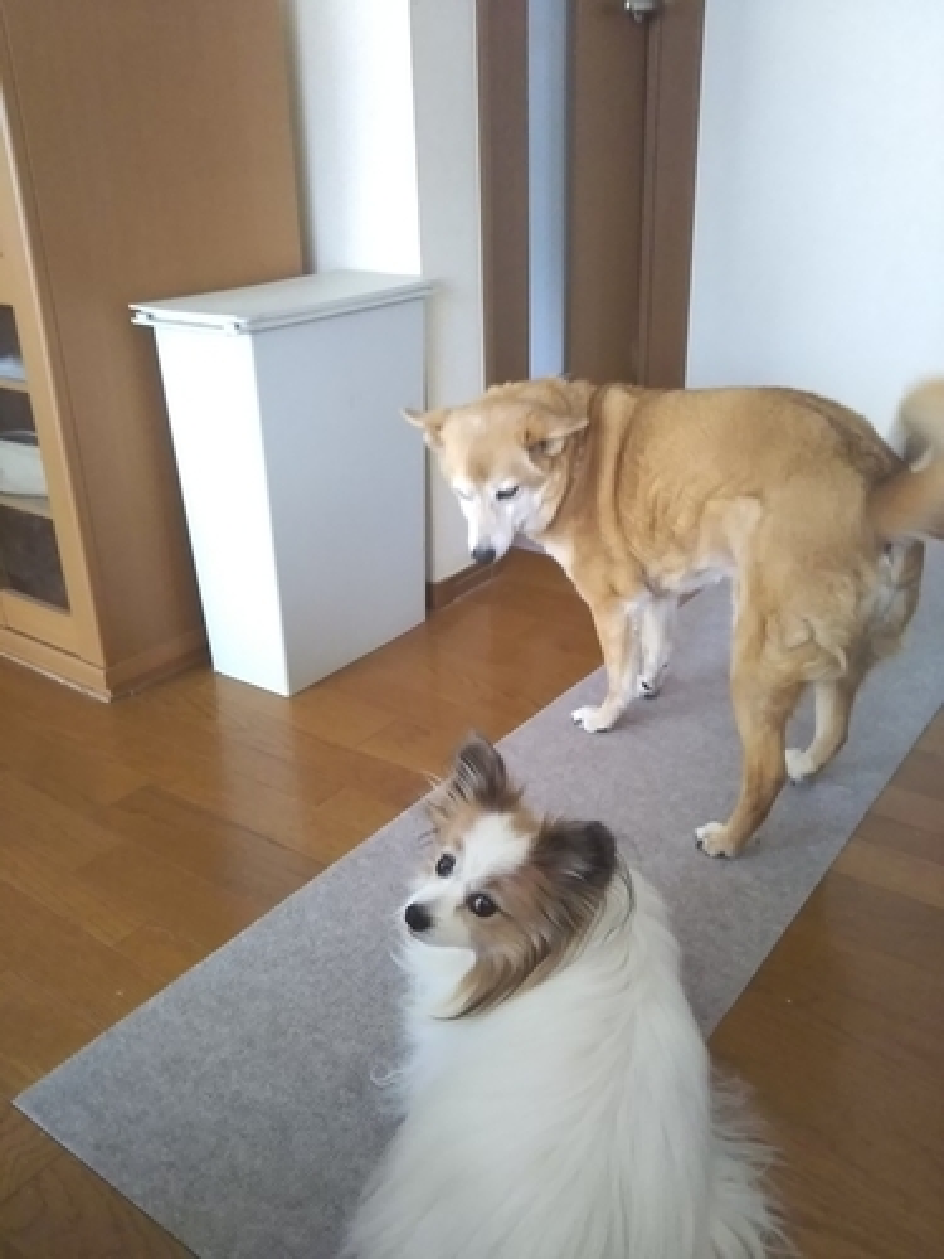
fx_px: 1091
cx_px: 472
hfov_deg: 46.8
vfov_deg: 60.0
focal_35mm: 30
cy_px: 630
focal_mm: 4
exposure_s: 1/30
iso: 640
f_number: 2.2
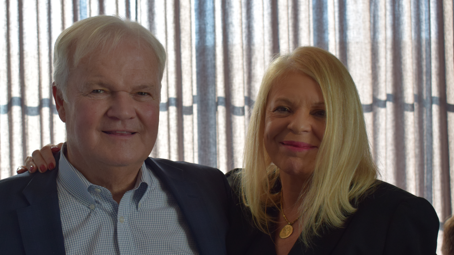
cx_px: 165
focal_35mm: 67
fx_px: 803
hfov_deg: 31.4
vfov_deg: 18.1
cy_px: 143
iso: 400
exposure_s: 1/160
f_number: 6.3
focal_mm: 31
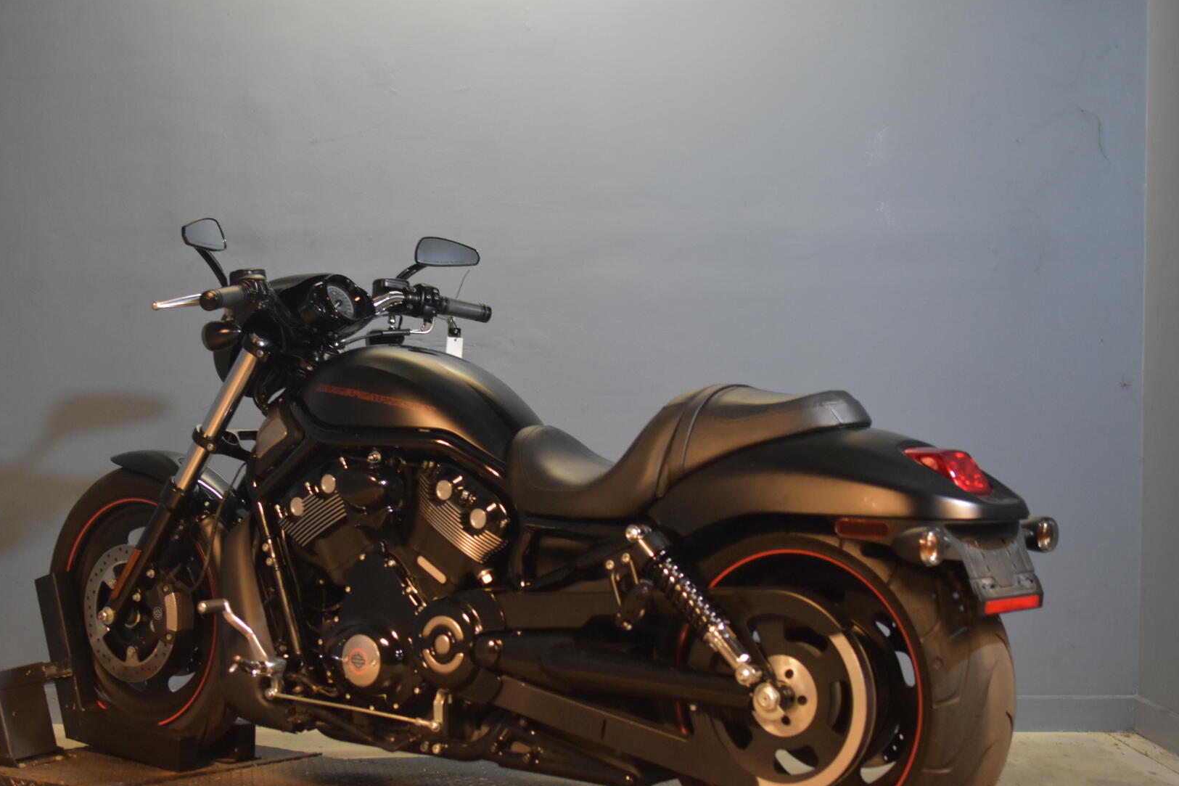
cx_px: 477
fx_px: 2116
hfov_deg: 31.1
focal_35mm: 65
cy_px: 447
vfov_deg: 21.0
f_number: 2.8
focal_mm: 35
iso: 1600
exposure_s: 1/60
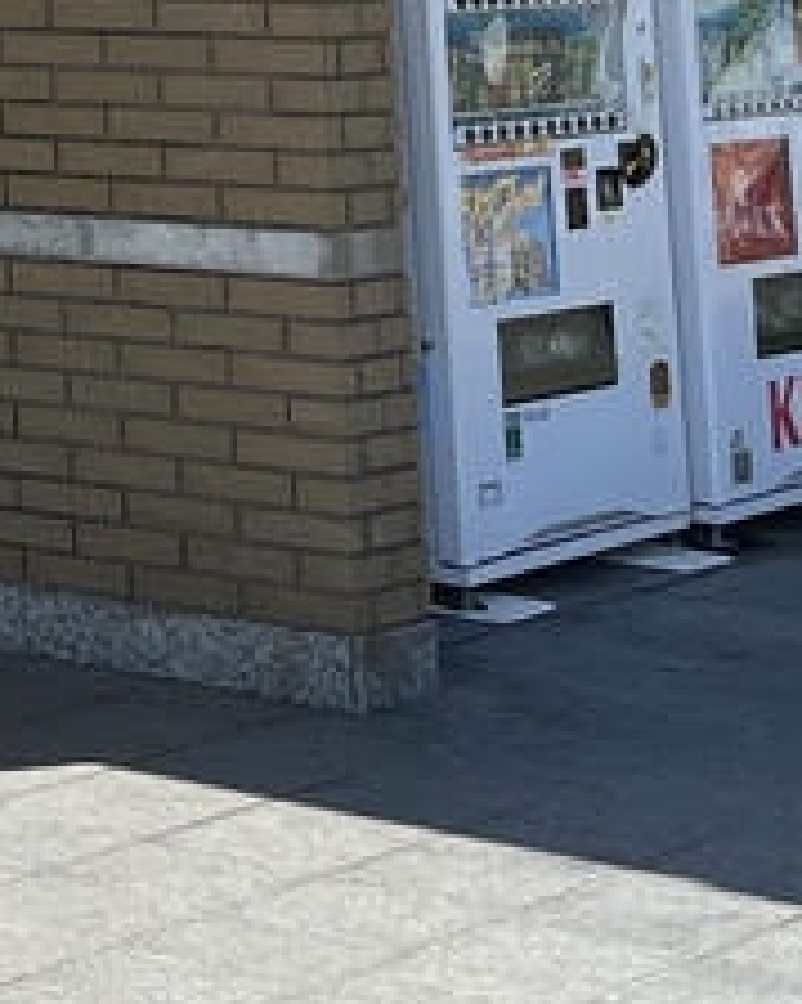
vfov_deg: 13.3
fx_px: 4038
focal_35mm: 136
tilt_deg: +6.9
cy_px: -574
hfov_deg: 9.8
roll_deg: +0.1
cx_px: -1232
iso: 50
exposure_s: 1/2410
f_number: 1.6
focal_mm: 5.1
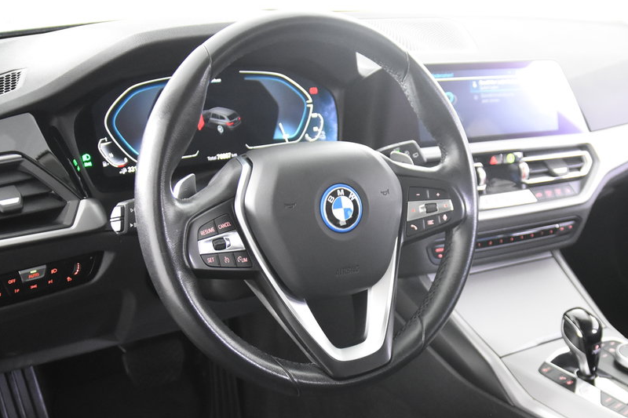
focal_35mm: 41
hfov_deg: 47.0
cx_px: 410
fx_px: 712
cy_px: 302
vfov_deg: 32.3
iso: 3200
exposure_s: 1/25
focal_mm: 17
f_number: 2.8
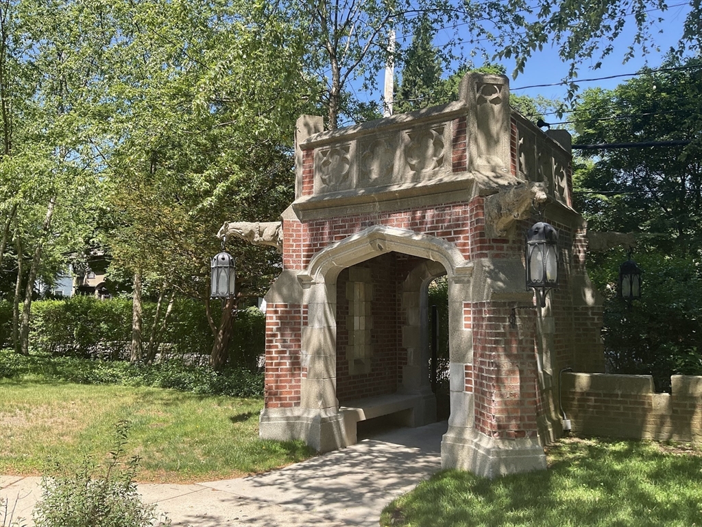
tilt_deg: +5.2
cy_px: 264
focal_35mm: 29
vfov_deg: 48.2
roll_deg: -0.6
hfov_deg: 61.7
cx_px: 351
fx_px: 588
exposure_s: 1/491
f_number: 1.8
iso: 16
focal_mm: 3
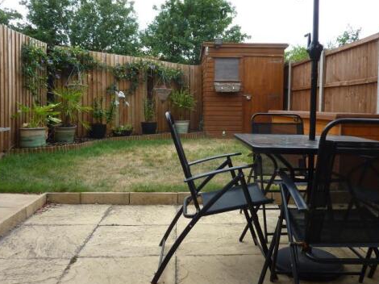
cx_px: 200
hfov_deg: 58.3
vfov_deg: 45.4
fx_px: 339
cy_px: 136
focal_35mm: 31
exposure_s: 1/160
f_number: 4
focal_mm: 4.1
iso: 80
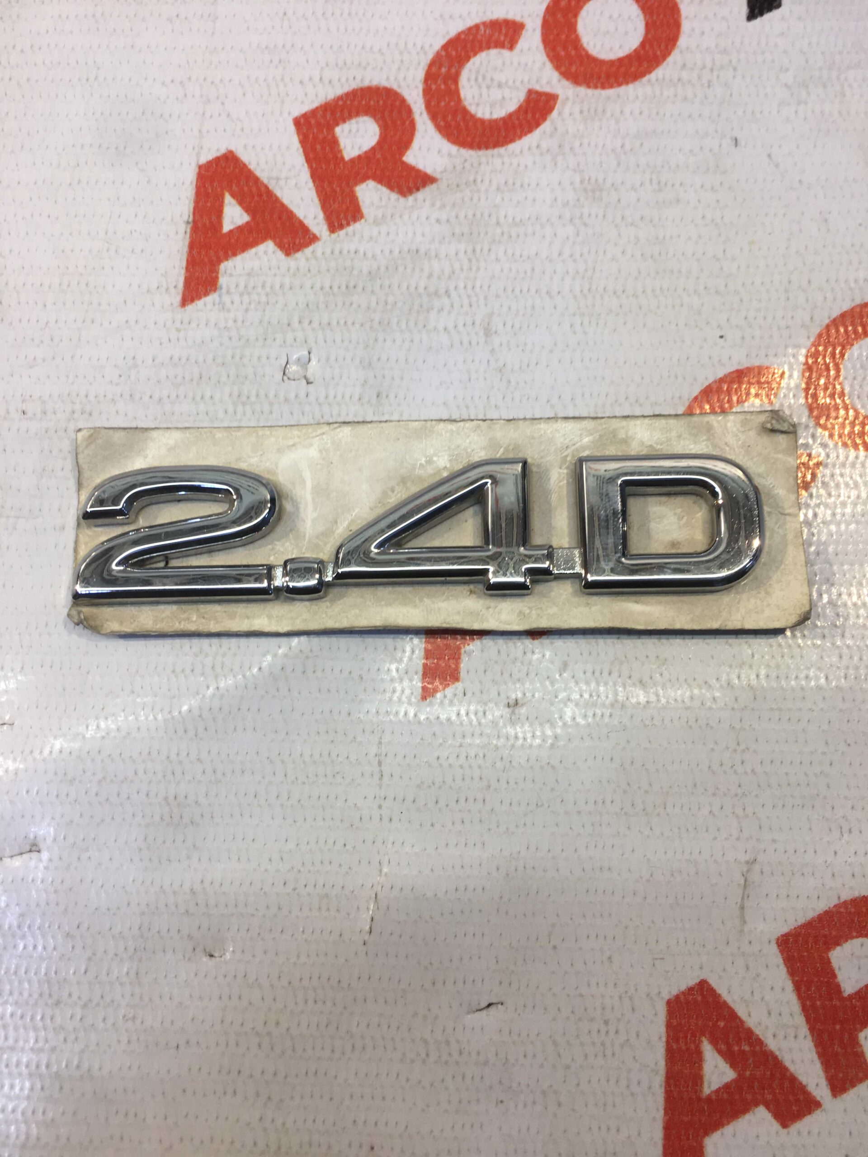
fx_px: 970
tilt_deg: -76.6
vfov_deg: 61.7
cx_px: 434
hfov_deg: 48.2
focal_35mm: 29
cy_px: 578
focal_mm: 4.15
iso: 25
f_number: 2.2
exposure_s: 1/33
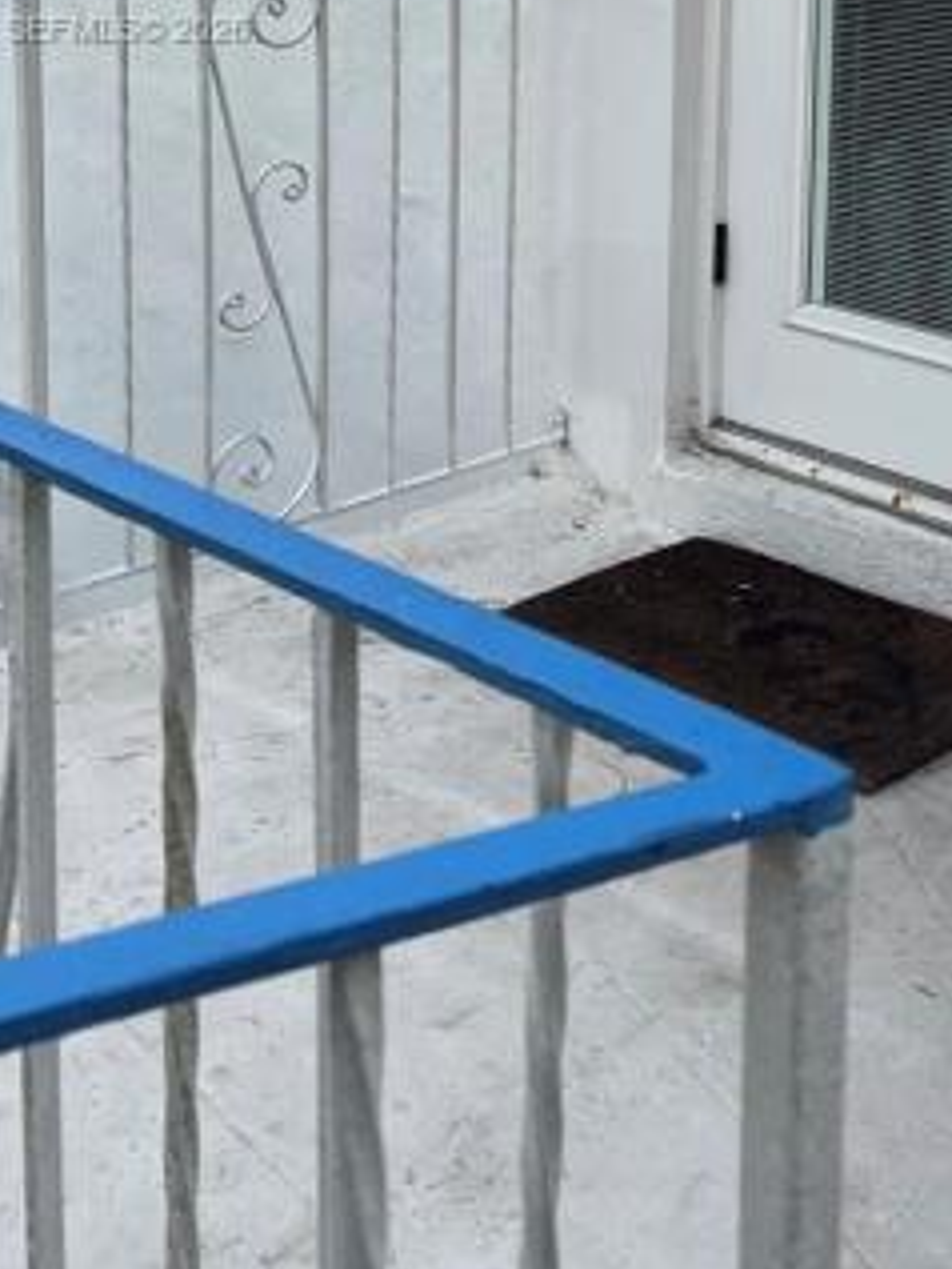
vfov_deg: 30.6
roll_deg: -1.7
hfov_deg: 24.0
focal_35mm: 59
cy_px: 32
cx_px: 884
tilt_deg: -6.9
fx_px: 2162
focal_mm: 5.7
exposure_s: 1/121
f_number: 1.5
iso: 125
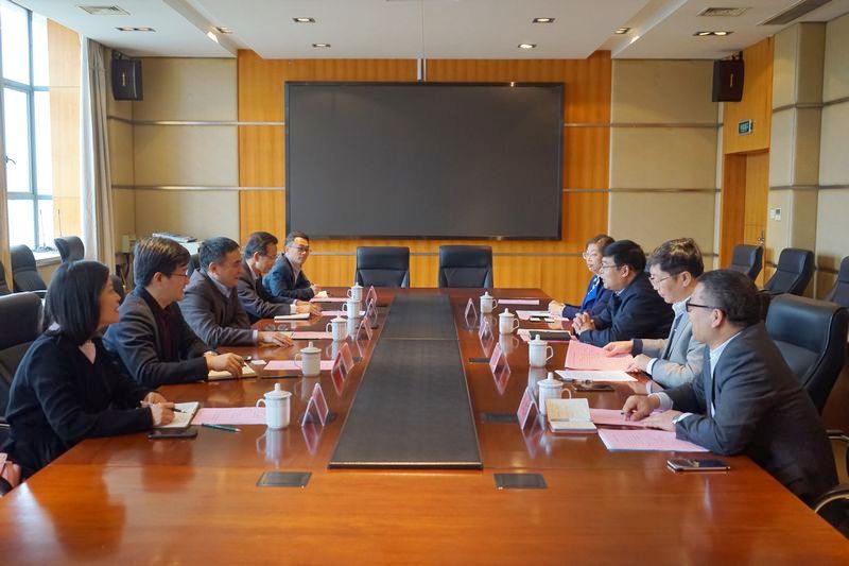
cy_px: 283
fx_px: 849
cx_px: 424
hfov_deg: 53.1
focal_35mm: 36
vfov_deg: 36.9
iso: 2000
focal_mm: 36
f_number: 4
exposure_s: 1/160
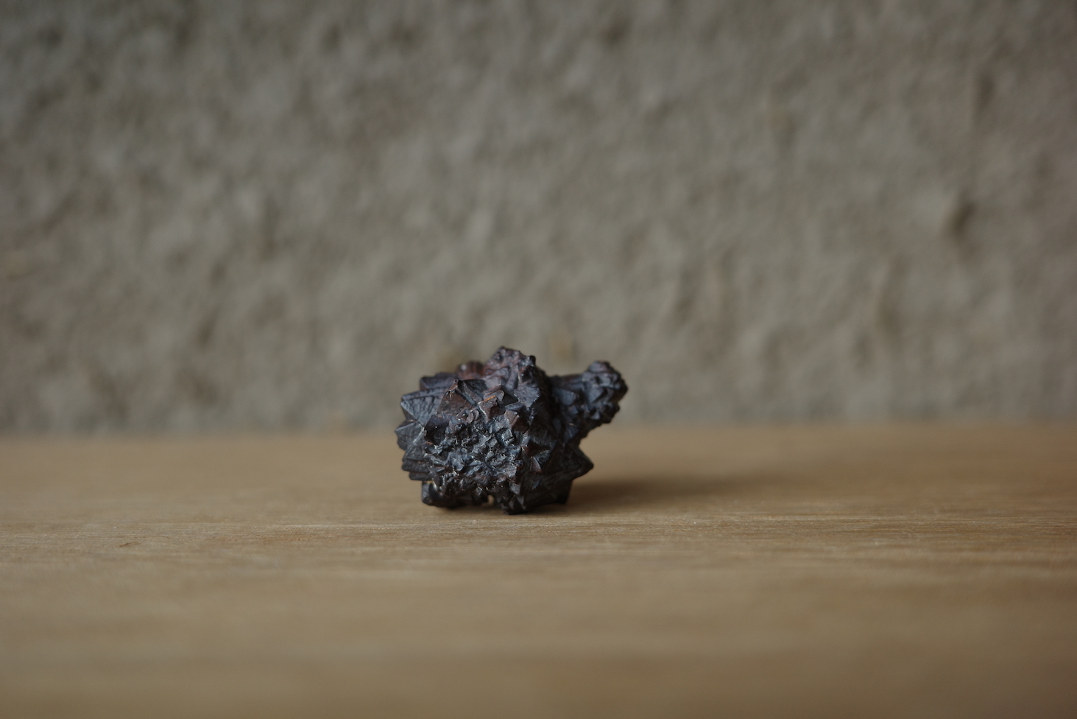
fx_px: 1227
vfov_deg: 32.6
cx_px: 527
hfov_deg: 47.4
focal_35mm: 41
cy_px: 364
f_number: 2.8
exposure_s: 1/100
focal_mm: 26
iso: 200
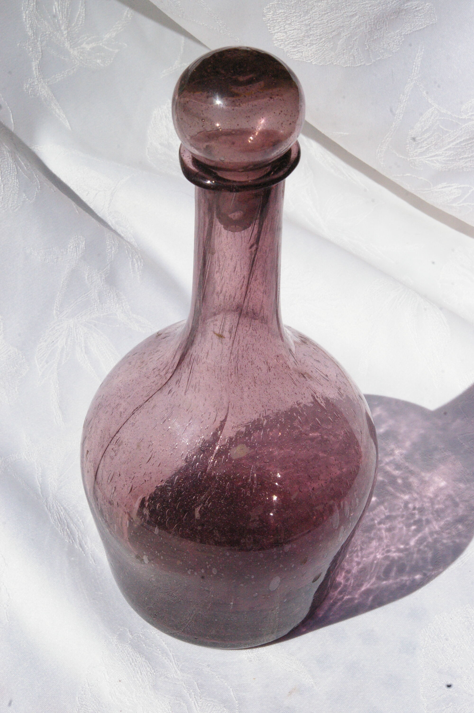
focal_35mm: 39
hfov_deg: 34.1
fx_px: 772
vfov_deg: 49.6
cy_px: 356
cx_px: 237
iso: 1600
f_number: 13
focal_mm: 26
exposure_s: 1/1500
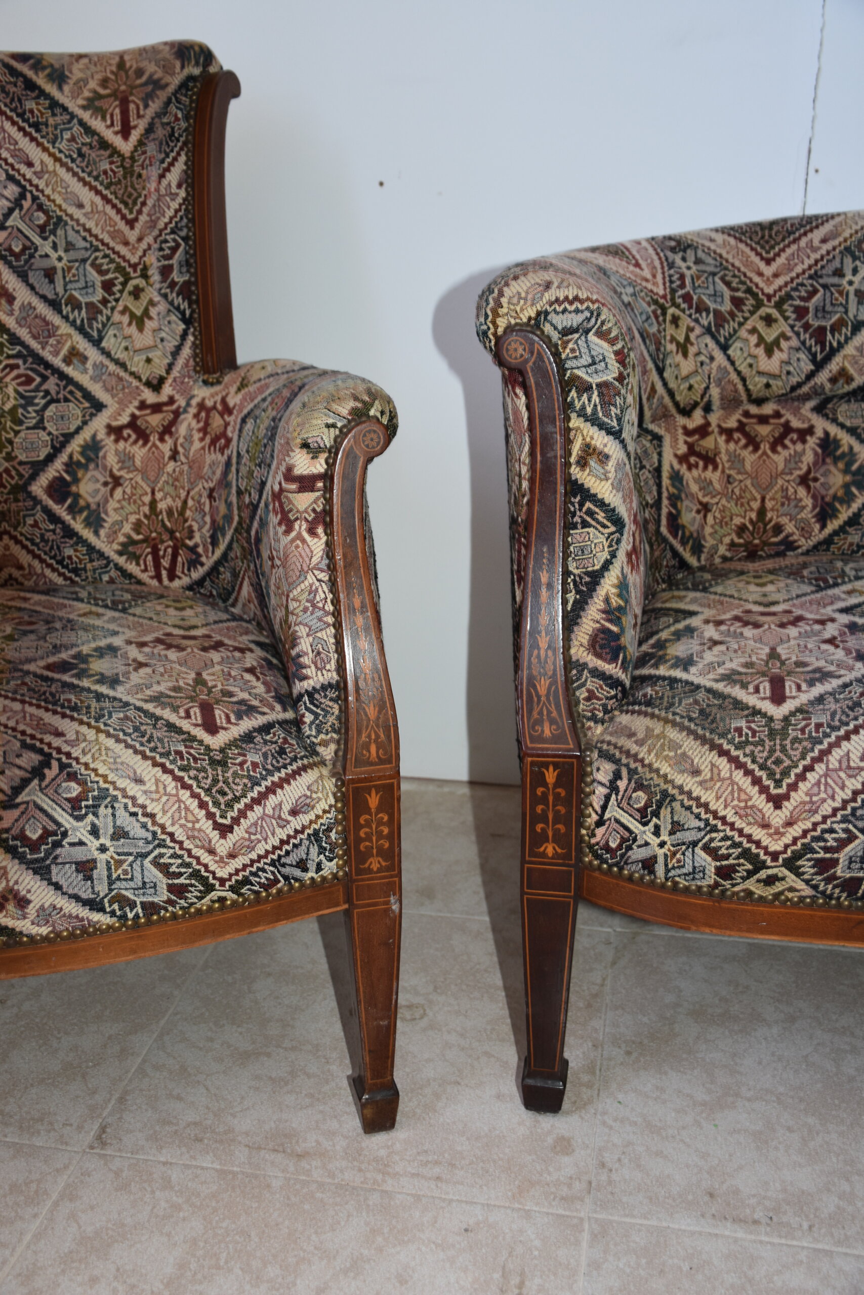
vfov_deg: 55.1
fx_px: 1242
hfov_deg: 38.4
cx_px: 432
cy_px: 648
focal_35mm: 34
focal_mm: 23
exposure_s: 1/60
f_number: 3.8
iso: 400
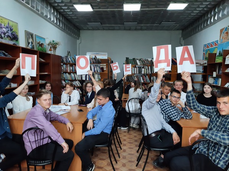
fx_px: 172
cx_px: 114
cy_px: 86
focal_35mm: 26
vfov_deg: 53.0
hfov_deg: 67.3
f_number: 1.7
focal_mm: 3.93
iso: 100
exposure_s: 1/50
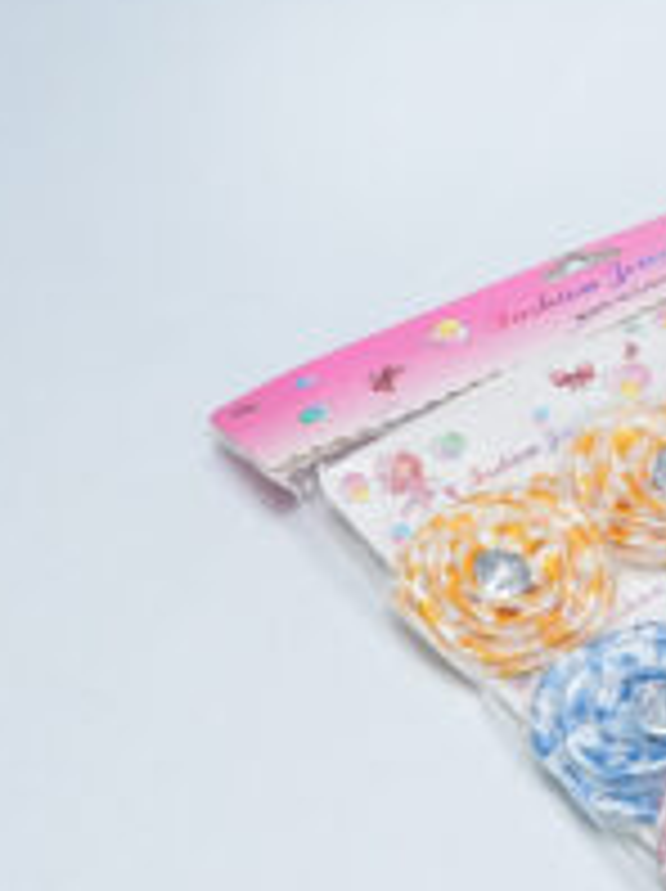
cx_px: 904
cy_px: 614
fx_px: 2417
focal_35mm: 94
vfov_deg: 20.8
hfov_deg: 14.9
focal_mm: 30
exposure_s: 1/160
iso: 2500
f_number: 10
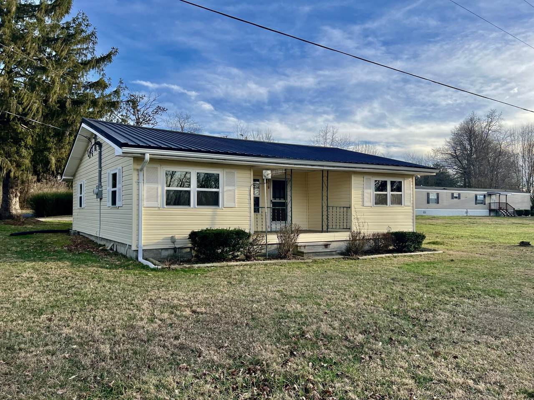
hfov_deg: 67.3
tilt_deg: +0.1
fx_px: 401
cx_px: 267
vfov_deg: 53.1
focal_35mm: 26
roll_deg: -0.1
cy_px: 200
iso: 50
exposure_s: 1/2008
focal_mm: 5.7
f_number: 1.5
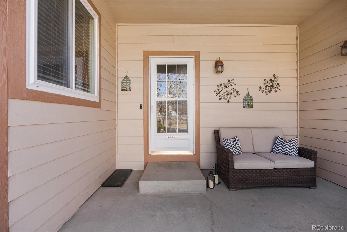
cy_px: 116
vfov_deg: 73.8
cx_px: 174
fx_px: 154
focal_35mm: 16
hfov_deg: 96.7
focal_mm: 16
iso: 200
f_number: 8
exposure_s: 1/50
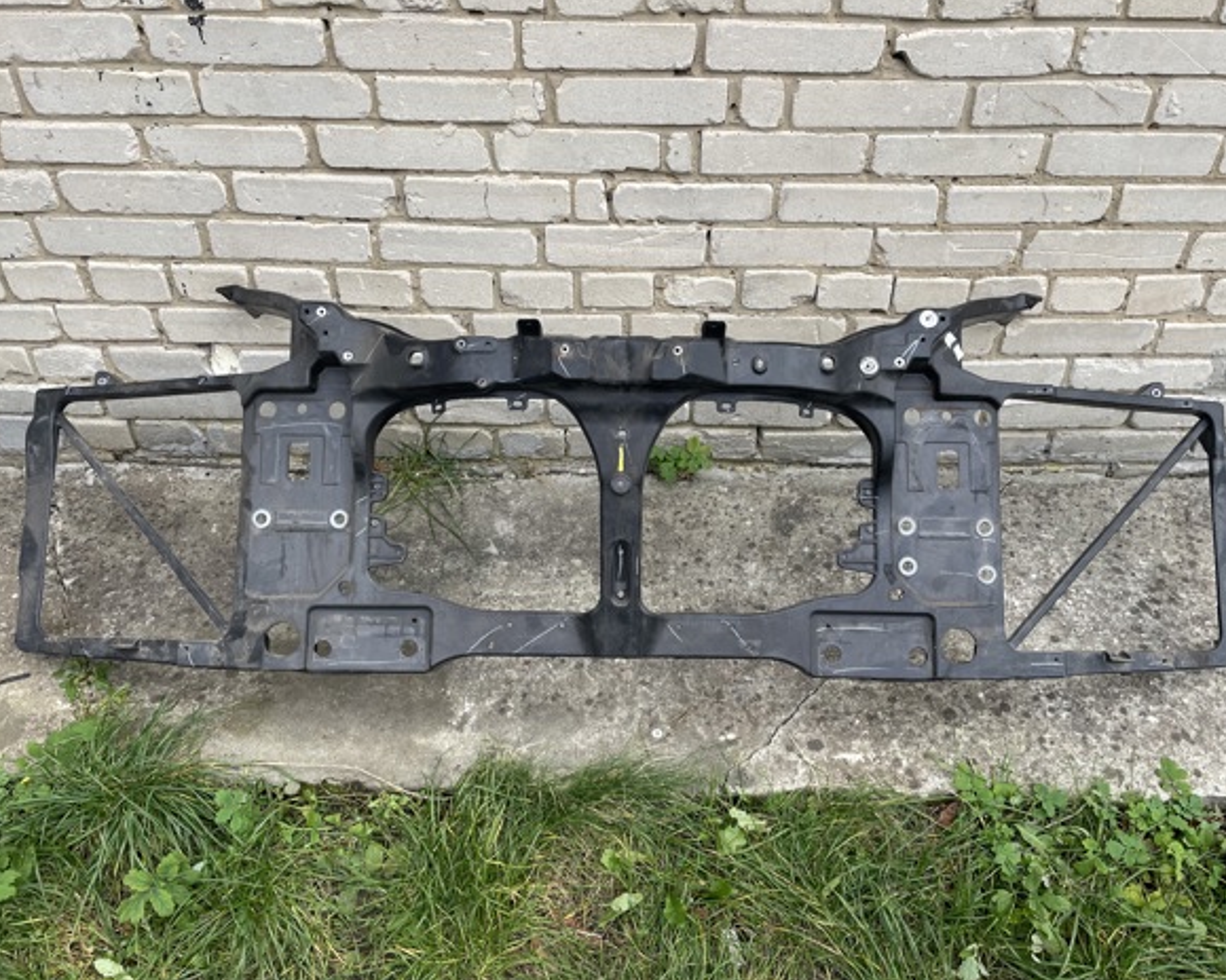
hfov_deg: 62.2
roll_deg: +0.3
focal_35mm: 28
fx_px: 1016
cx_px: 632
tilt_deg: -37.4
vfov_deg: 51.5
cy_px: 478
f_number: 1.6
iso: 40
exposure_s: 1/121
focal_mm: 4.2
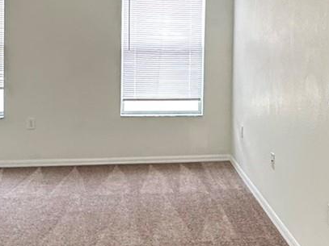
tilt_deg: -0.5
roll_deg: -0.7
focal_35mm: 55
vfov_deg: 26.2
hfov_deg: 34.2
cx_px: 250
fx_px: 523
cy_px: 63
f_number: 2.2
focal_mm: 2.22
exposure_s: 1/99
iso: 200
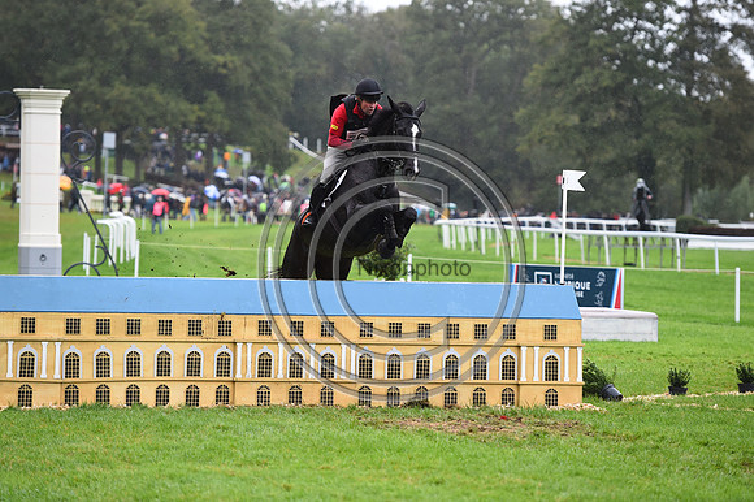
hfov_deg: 12.8
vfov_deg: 8.6
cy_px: 251
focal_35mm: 160
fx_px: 3349
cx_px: 377
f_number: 3.5
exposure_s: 1/1250
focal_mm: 160
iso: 1400
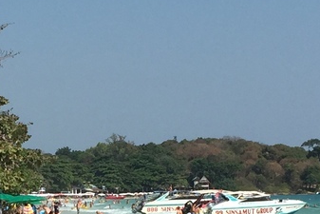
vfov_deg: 9.5
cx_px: 38
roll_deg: +0.0
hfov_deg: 14.2
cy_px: 233
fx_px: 1272
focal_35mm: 143
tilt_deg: -1.9
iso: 32
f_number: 2.2
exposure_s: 1/3300
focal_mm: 4.15
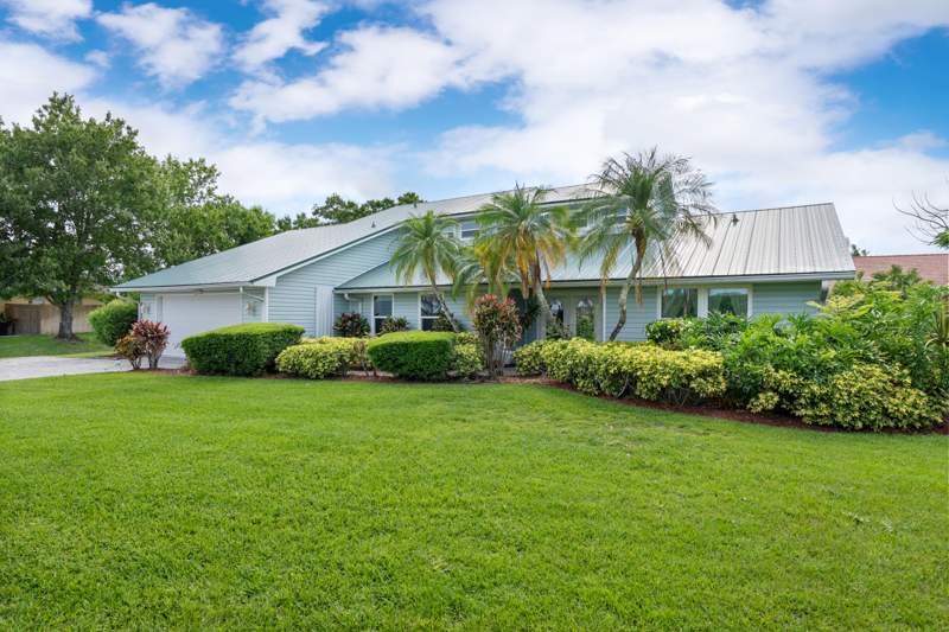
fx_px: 501
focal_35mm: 19
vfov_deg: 64.5
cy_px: 316
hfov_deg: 86.9
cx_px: 474
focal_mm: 19
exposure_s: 1/200
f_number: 8
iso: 640
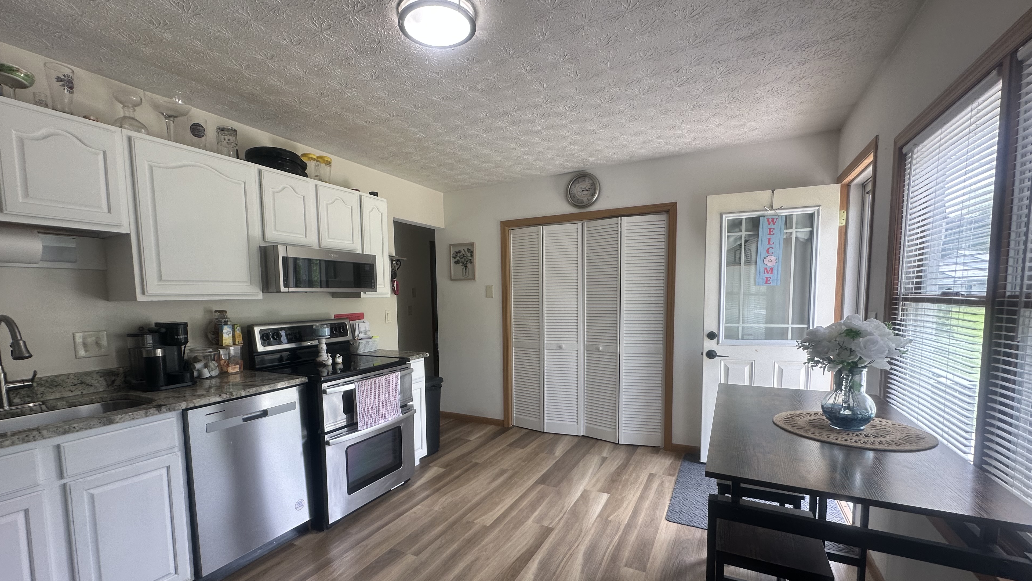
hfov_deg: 99.3
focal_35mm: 16
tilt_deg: -5.4
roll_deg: +0.1
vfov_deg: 66.7
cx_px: 495
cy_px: 335
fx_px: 438
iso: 80
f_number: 2.2
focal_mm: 2.22
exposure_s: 1/120
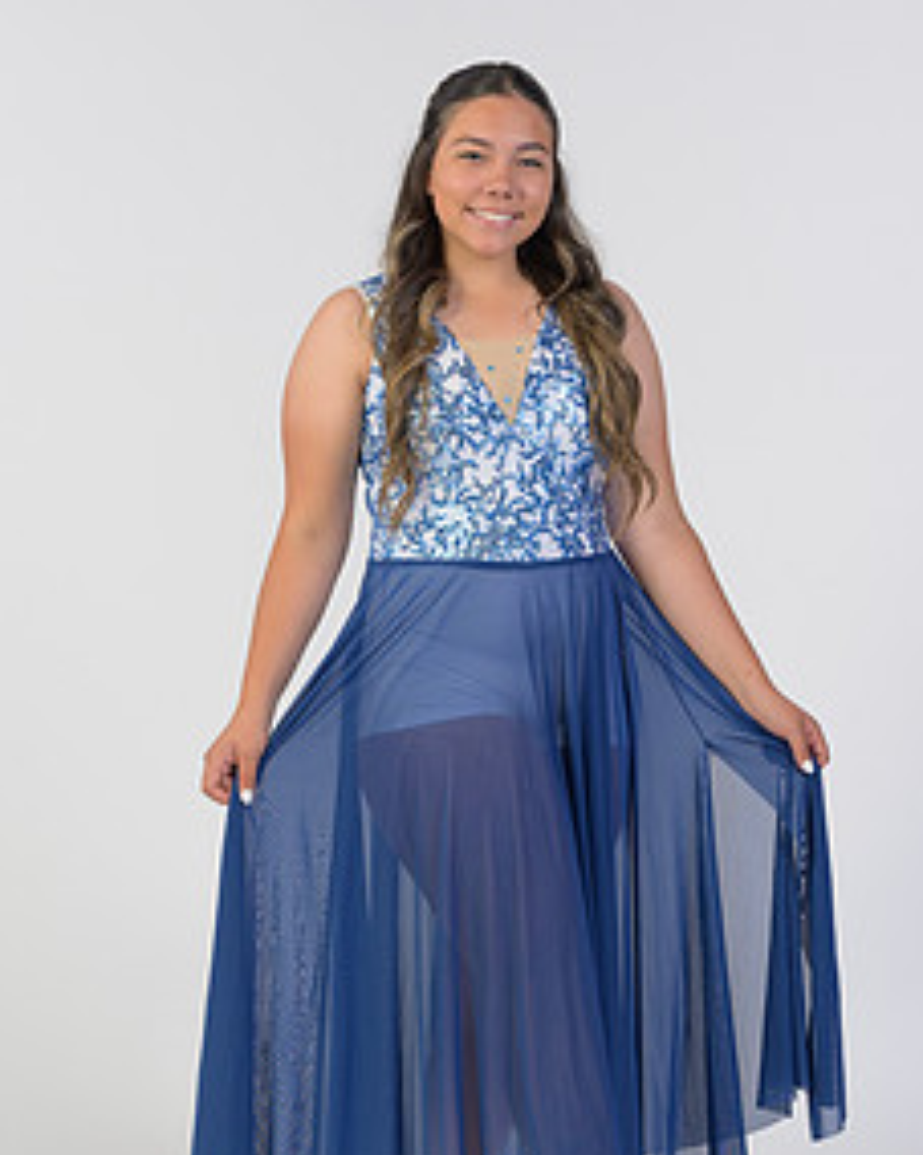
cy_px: 630
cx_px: 504
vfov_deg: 14.1
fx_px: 4681
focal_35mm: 137
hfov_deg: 11.3
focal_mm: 92
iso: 400
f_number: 7.1
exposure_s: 1/160
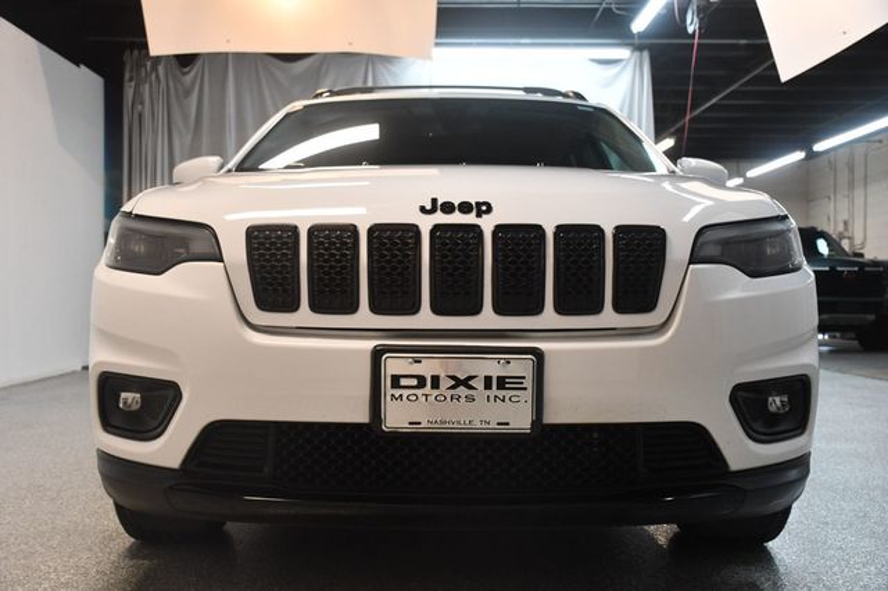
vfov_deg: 34.2
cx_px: 444
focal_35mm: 39
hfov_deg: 49.6
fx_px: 961
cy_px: 296
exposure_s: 1/125
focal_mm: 26
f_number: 3.8
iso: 1600
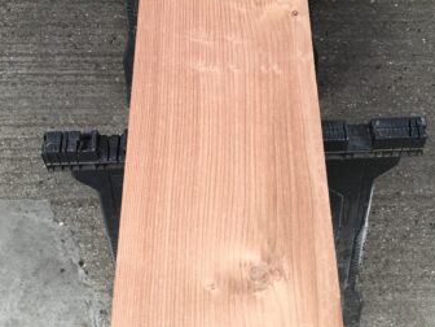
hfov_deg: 41.2
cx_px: 236
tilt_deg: -58.8
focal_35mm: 46
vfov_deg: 30.7
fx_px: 578
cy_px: 66
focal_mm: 4.15
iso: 32
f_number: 2.2
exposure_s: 1/100
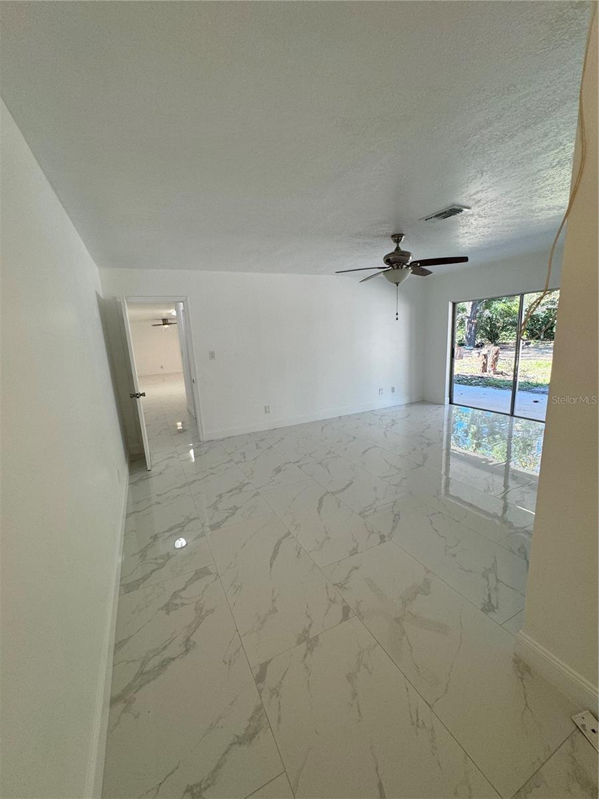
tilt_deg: -11.9
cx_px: 300
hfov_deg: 85.7
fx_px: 323
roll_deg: +3.9
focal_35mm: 14
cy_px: 400
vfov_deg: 102.1
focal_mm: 2.22
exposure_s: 1/120
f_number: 2.2
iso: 80
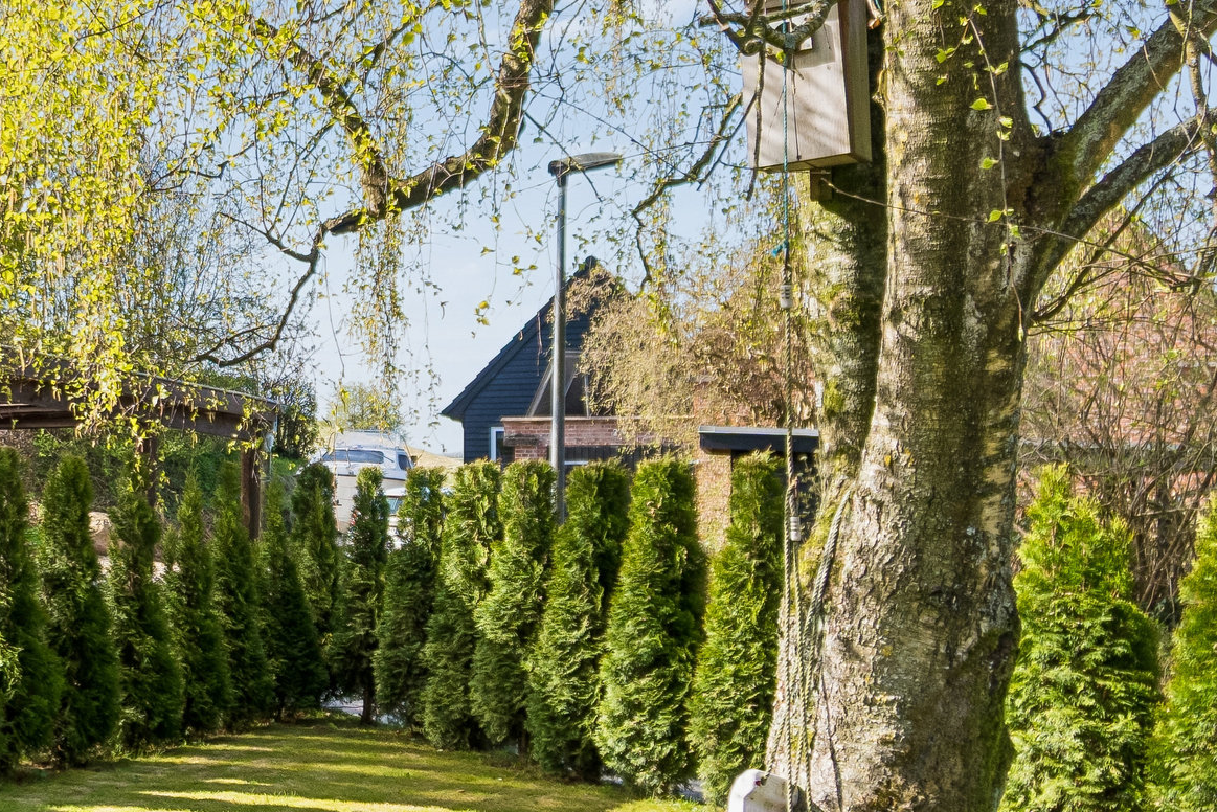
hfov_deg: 35.4
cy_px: 460
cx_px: -18
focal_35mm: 50
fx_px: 1700
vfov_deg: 26.8
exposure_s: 1/500
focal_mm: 13
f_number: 4
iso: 200
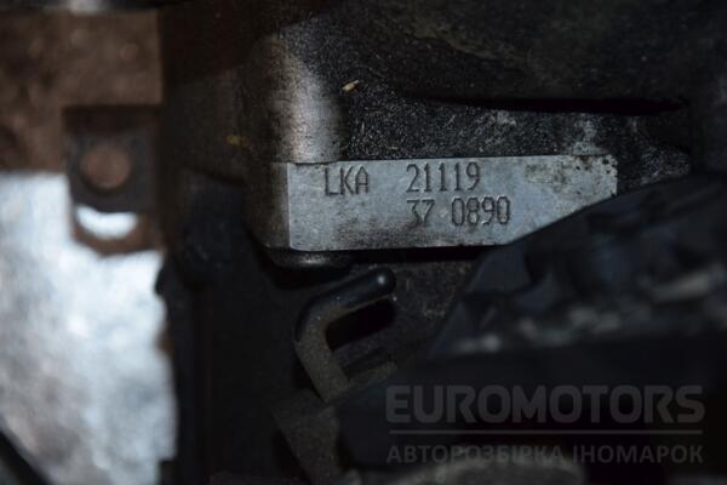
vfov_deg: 8.7
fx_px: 3180
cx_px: 364
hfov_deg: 13.0
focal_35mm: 158
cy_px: 242
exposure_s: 1/60
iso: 800
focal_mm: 105
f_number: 5.6
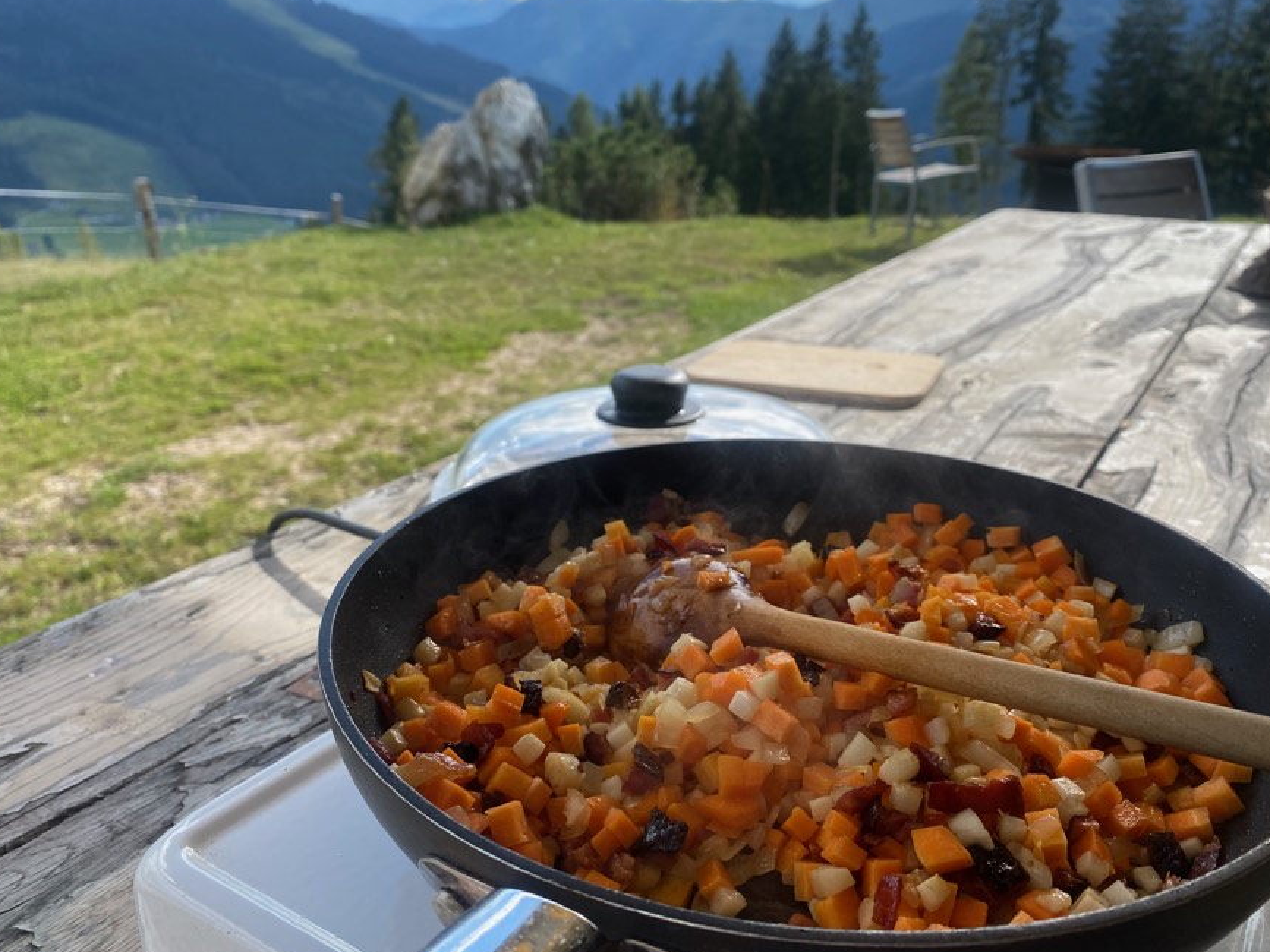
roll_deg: -0.7
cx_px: 688
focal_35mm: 30
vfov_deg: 46.8
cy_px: 445
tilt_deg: -18.6
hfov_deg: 59.9
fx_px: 1100
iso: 32
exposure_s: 1/1779
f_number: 1.8
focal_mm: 4.25
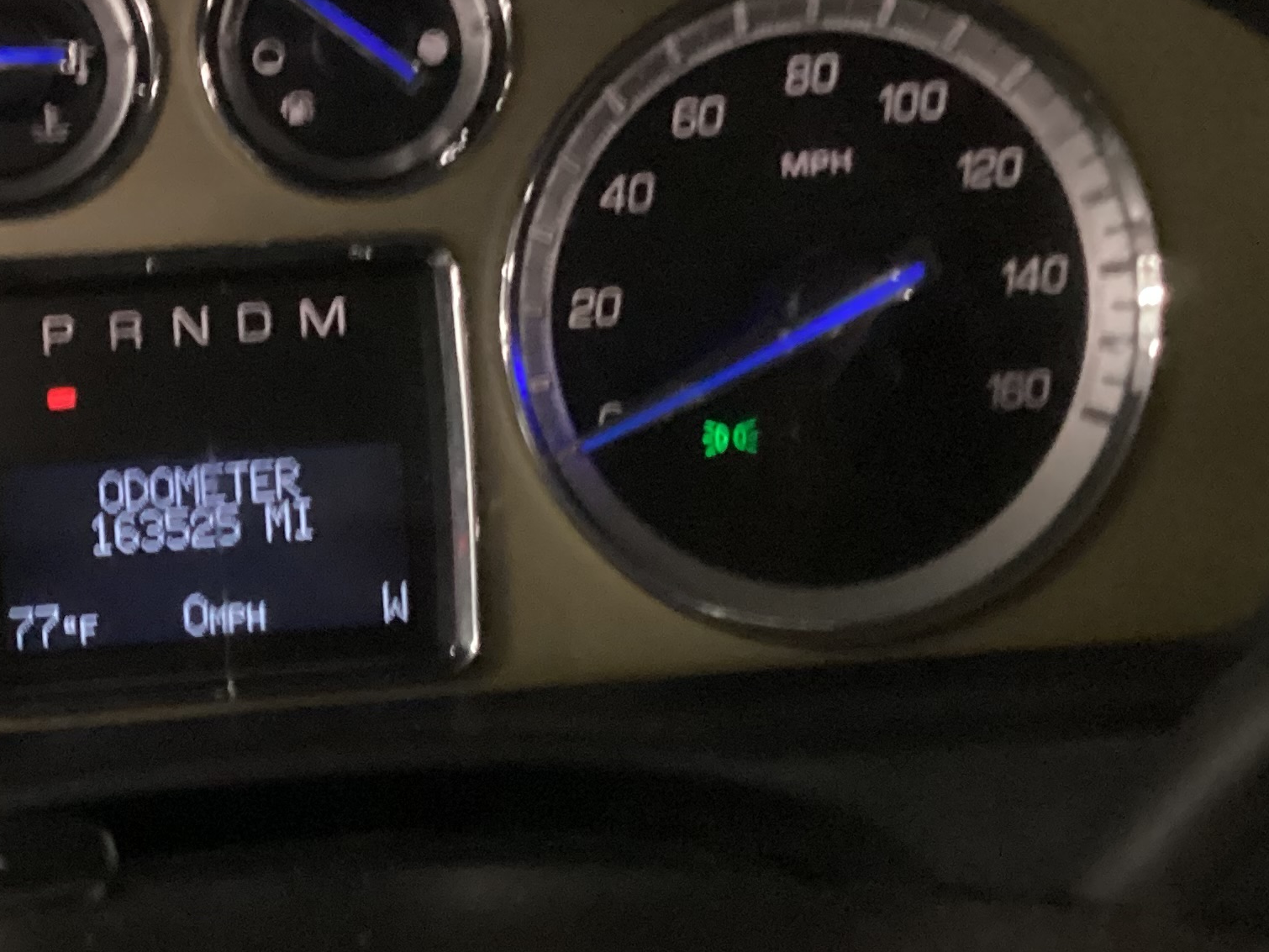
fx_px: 2457
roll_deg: +1.4
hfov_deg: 28.2
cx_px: 208
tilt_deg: -24.7
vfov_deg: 21.9
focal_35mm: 67
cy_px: 455
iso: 800
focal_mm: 3.3
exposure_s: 1/15
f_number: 2.4
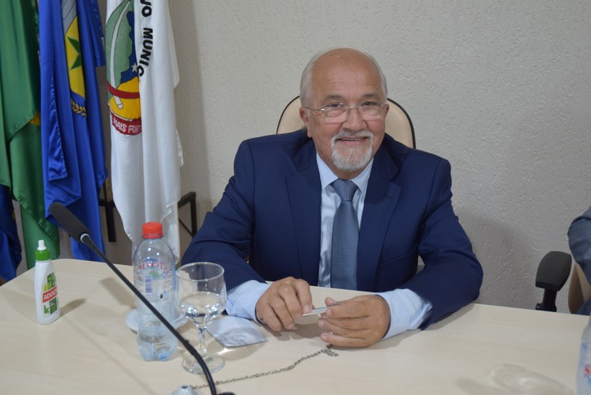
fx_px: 715
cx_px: 296
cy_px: 198
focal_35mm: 44
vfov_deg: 30.9
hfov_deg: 44.9
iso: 560
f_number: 4
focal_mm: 29
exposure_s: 1/60
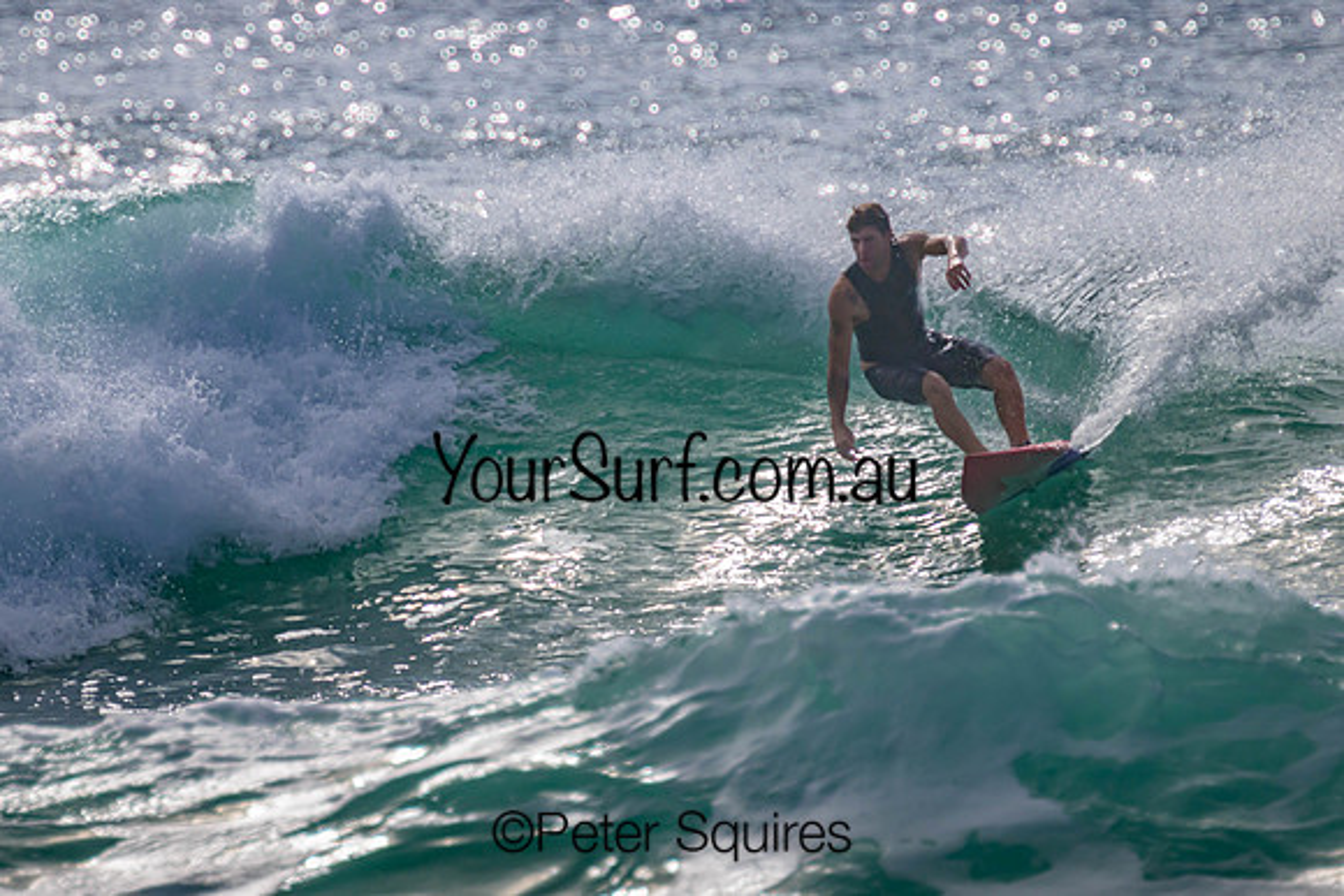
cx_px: 644
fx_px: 39941
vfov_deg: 1.3
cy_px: 302
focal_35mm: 1070
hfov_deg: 1.9
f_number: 11
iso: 500
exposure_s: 1/2000
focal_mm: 800
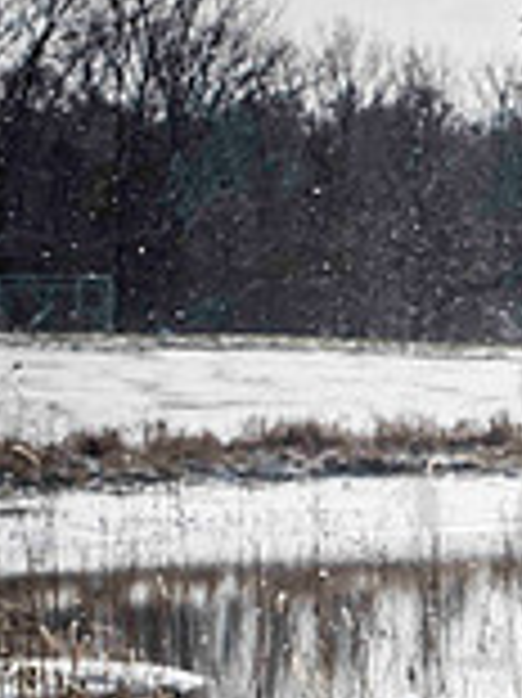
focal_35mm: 223
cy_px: 932
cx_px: 634
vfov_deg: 8.7
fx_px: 4490
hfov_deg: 6.6
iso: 640
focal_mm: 80
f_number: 16
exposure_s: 1/1000
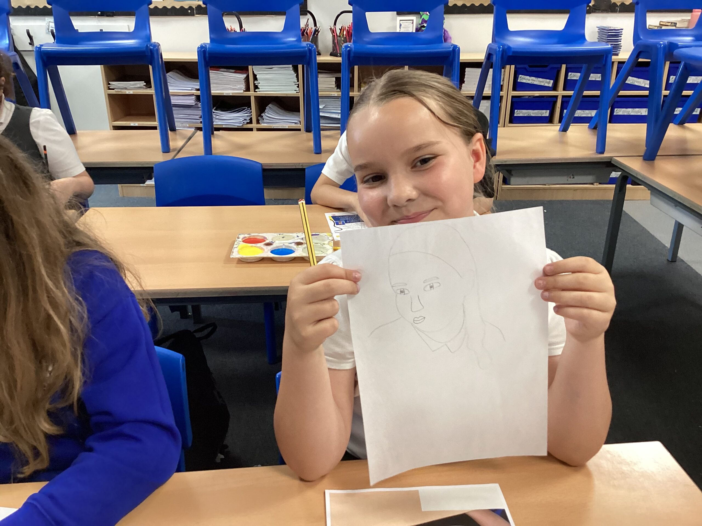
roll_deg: +0.9
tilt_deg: -23.0
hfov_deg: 58.4
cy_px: 263
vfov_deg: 45.4
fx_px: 629
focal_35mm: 31
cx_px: 351
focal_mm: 3.3
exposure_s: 1/50
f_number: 2.4
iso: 200
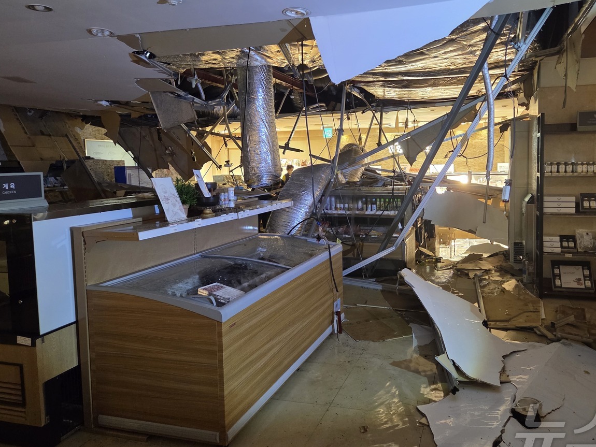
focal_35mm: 28
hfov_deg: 62.8
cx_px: 359
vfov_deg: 49.7
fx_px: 482
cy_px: 202
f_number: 1.8
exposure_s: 1/120
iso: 640
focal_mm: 5.4
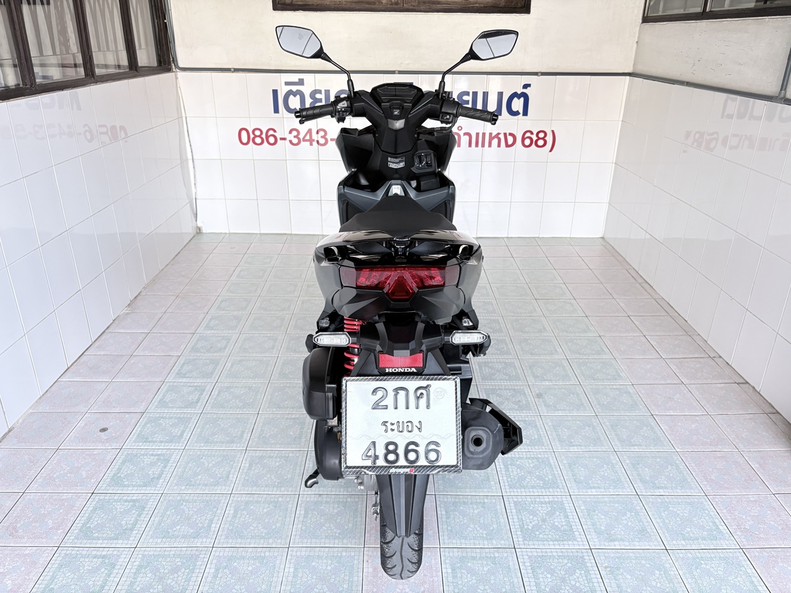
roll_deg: -0.1
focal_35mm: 26
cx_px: 396
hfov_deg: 67.3
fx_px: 594
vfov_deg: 53.1
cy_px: 296
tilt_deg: -23.6
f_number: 1.6
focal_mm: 5.96
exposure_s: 1/60
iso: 200
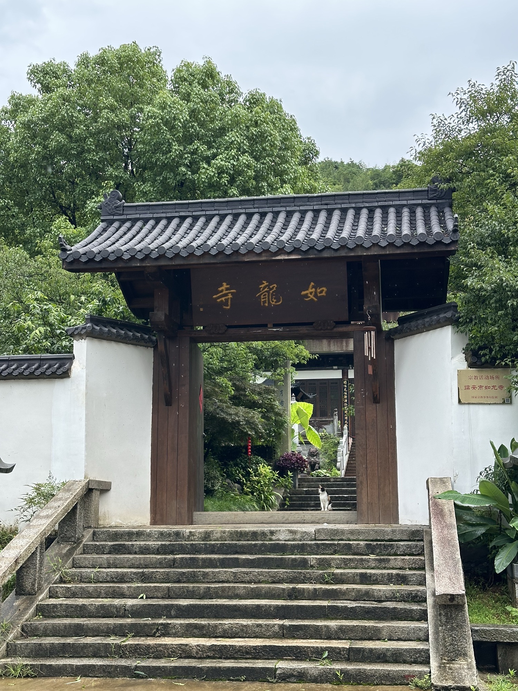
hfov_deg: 30.3
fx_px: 958
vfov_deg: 39.7
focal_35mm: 48
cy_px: 346
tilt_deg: +11.9
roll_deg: -0.1
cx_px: 259
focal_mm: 6.86
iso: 64
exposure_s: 1/830
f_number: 1.78
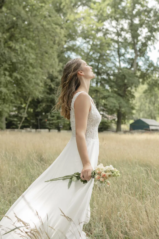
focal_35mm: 52
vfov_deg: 37.9
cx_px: 80
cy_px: 120
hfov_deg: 25.8
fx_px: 348
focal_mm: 35
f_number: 2.2
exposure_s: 1/250
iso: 100
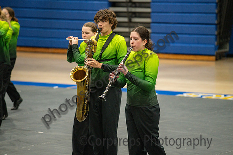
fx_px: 1295
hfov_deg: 10.3
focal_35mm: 200
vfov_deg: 6.9
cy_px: 78
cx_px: 116
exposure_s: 1/500
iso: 6400
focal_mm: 200
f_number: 4
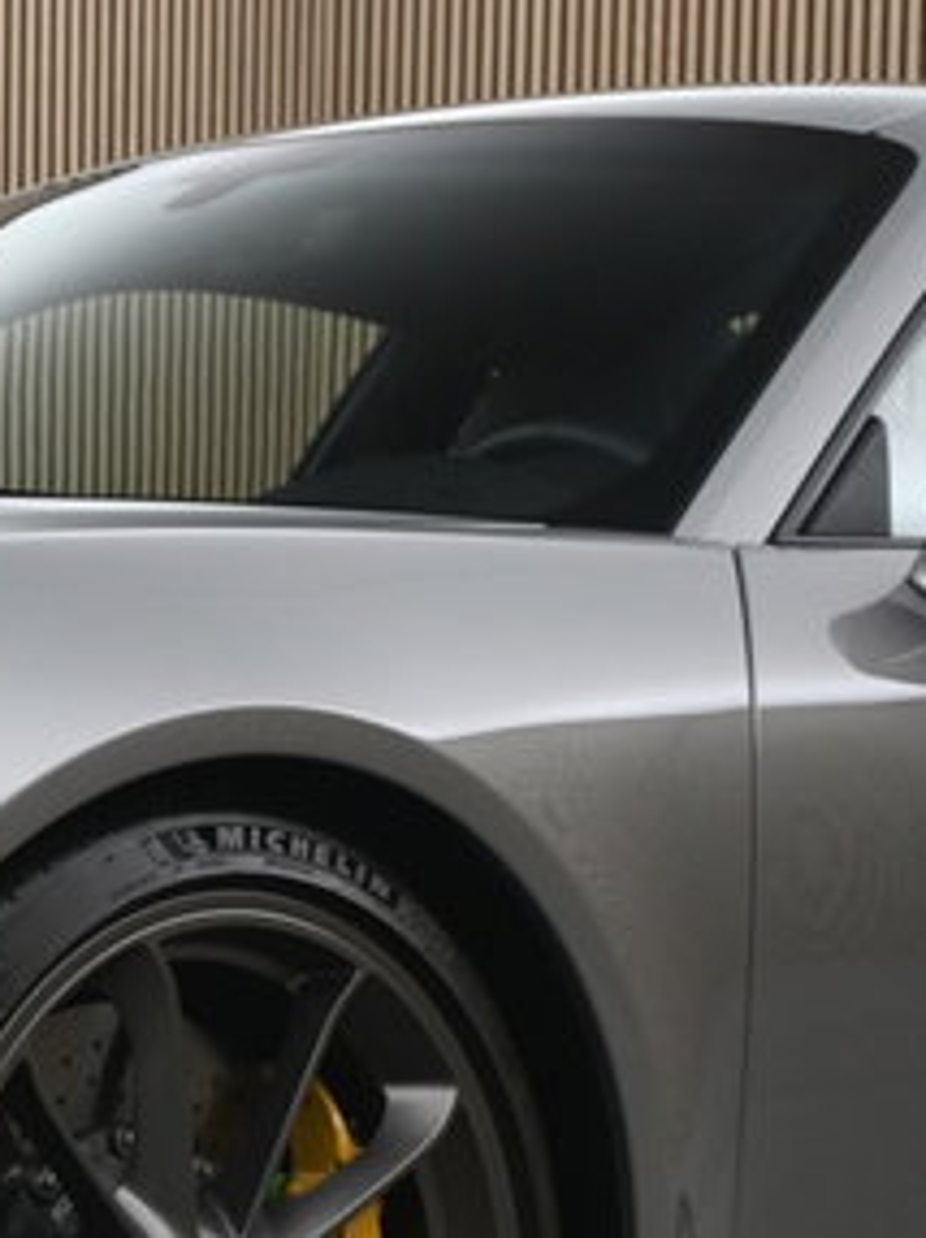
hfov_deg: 11.1
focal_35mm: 126
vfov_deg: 15.5
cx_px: -617
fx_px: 4499
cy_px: 1035
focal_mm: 32.5
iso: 500
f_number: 5
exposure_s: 1/50
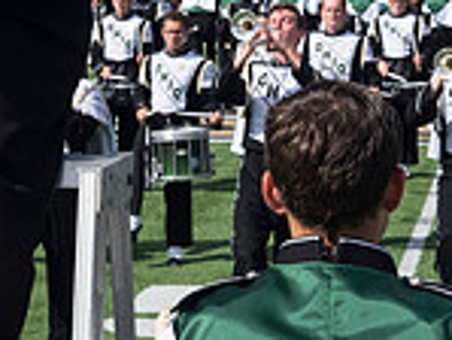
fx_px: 1999
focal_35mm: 153
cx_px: 312
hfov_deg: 12.9
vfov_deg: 9.4
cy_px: -199
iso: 200
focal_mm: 27
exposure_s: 1/400
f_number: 9
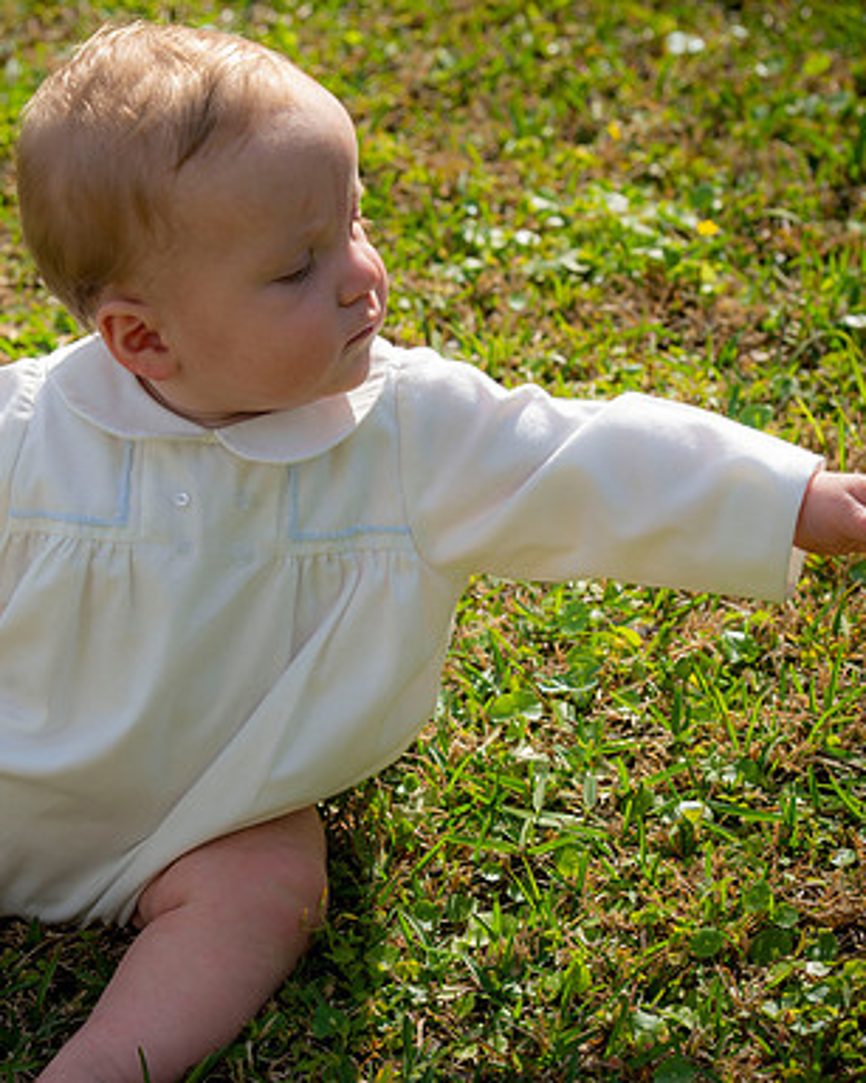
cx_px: 276
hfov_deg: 11.1
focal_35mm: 139
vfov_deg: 13.9
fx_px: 4455
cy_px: 542
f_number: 6.3
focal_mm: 98
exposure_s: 1/250
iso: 50
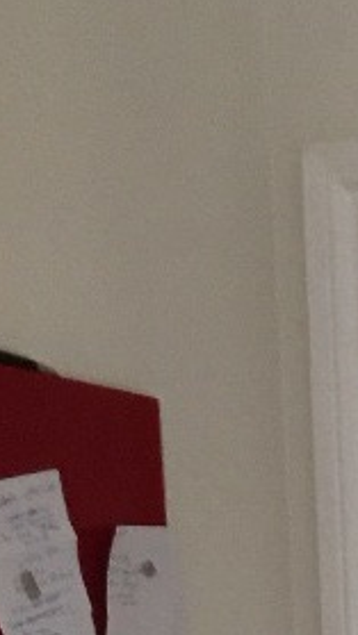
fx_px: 2294
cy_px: 1279
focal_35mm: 136
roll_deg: -0.8
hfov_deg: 8.1
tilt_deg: -11.0
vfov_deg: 13.5
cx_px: 917
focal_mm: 4.15
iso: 100
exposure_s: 1/10
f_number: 2.2
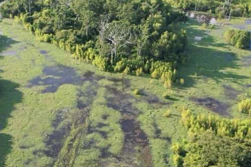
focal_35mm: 58
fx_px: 404
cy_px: 151
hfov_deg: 33.8
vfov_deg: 22.8
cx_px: 64
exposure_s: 1/400
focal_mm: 8.4
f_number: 2.8
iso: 100
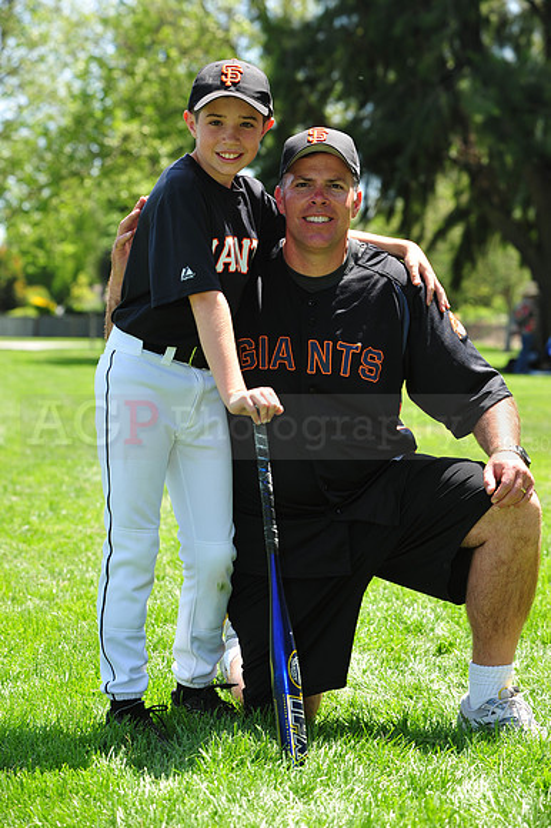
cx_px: 276
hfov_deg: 13.0
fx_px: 2413
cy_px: 414
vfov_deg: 19.5
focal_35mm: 105
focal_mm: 105
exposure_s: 1/250
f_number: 6.3
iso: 200
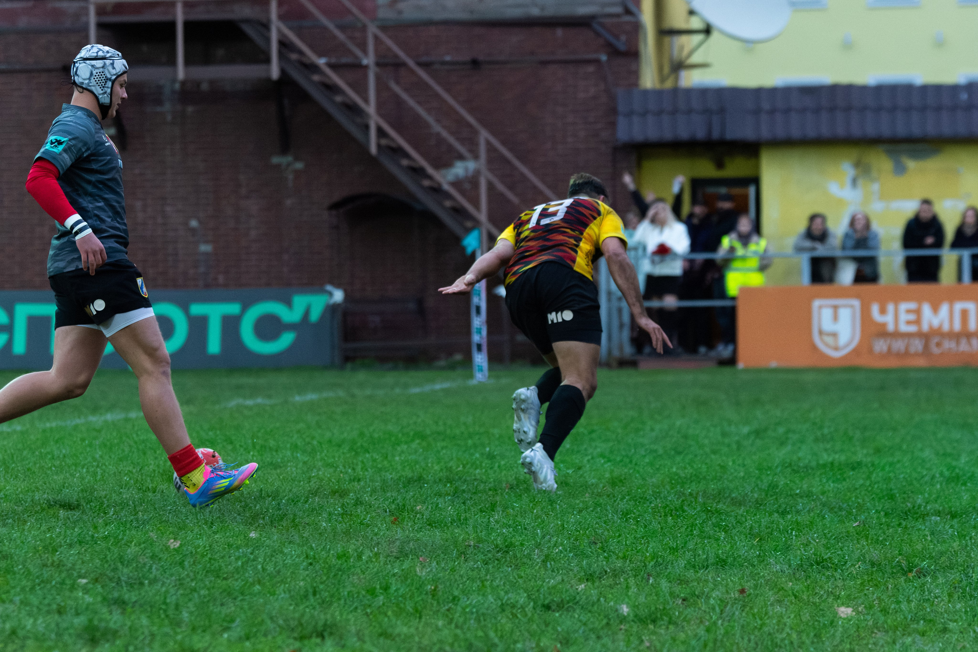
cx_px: 489
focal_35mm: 168
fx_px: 4564
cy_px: 326
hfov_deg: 12.2
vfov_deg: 8.2
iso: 2500
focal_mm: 112
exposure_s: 1/1250
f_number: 3.5
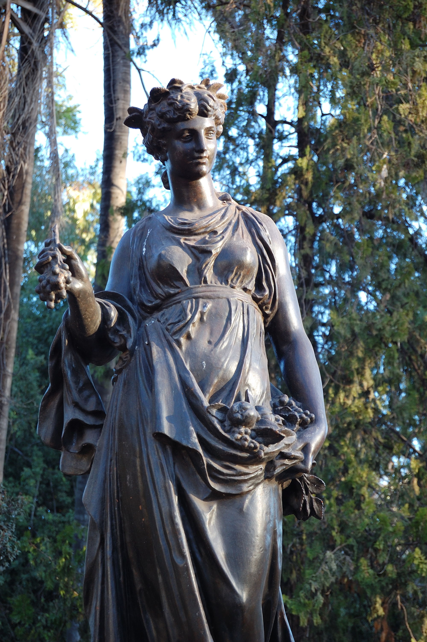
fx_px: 1470
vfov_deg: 24.6
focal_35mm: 82
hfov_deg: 16.5
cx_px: 214
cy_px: 321
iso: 200
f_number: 5.6
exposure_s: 1/30
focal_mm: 55
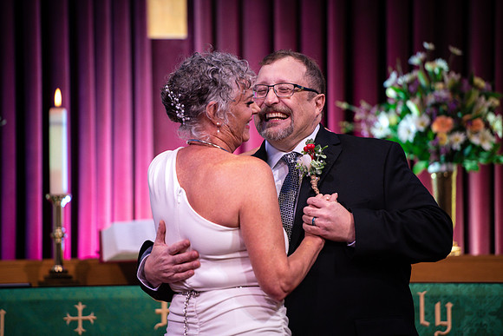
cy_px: 168
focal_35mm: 200
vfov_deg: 6.9
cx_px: 252
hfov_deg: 10.3
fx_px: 2795
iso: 800
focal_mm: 200
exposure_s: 1/200
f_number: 2.8
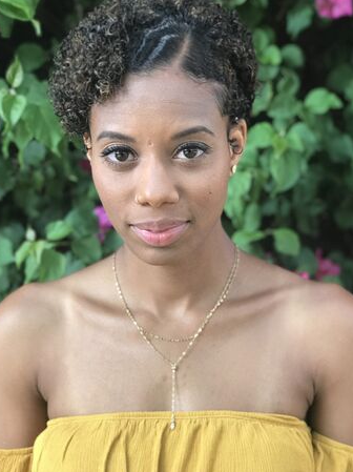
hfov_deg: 24.0
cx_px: 175
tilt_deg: -7.4
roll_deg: -0.1
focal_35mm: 61
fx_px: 831
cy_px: 233
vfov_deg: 31.7
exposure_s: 1/60
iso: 40
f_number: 2.8
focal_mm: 6.6
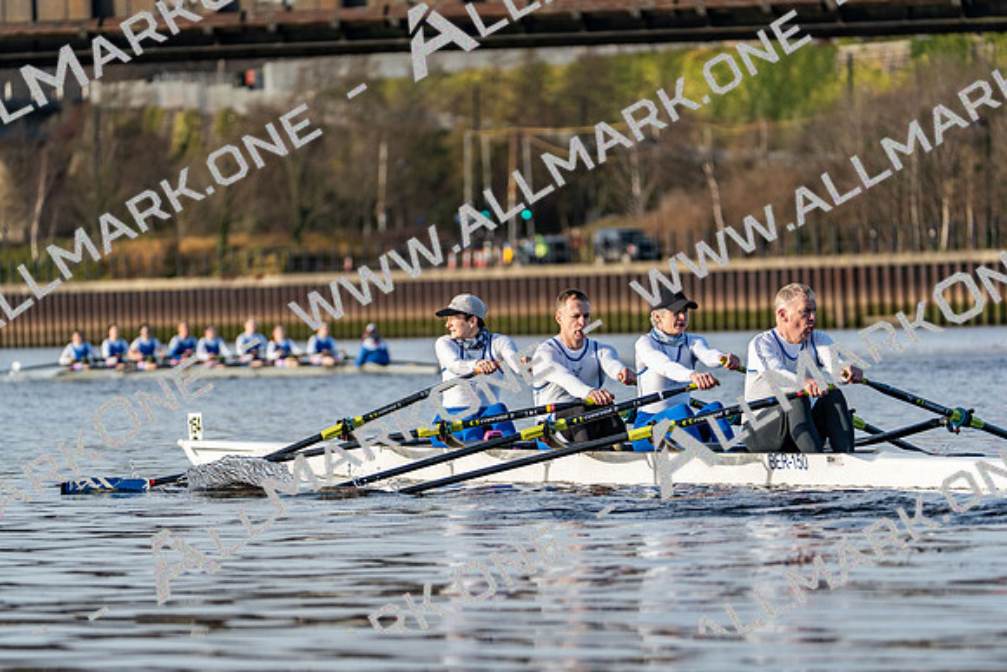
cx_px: 504
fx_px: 8645
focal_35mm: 309
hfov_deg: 6.7
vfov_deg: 4.5
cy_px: 336
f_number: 6.3
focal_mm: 309
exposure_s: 1/2000
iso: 640
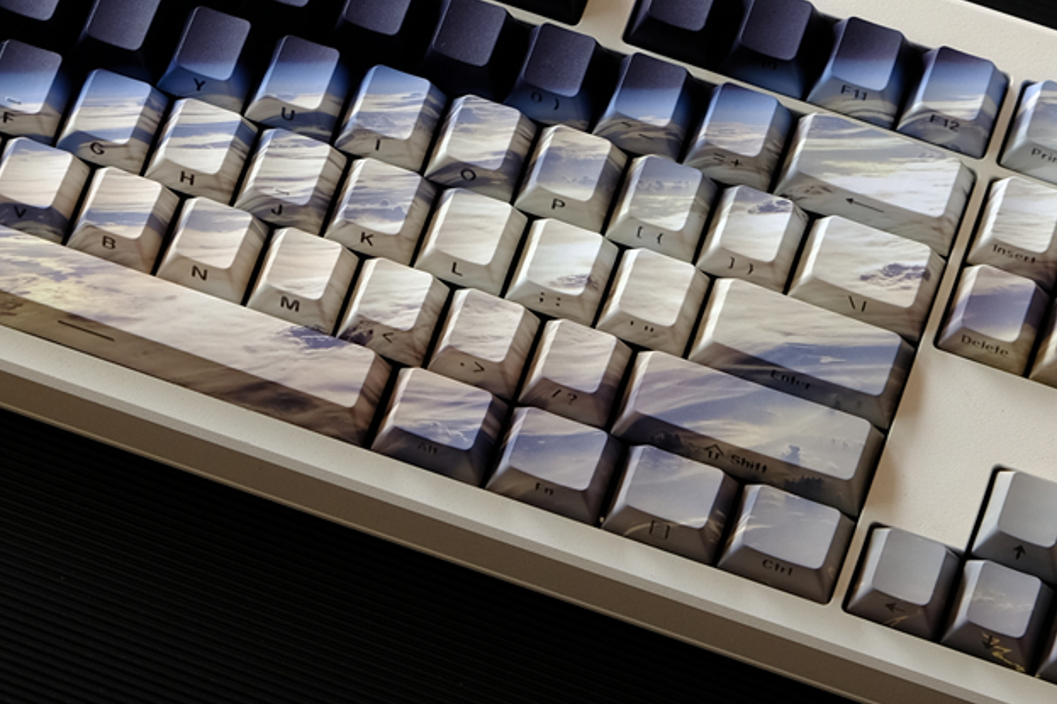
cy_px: 88
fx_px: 5430
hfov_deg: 11.1
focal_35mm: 185
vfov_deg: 7.4
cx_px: 351
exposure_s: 1/30
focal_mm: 42.5
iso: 200
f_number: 5.6
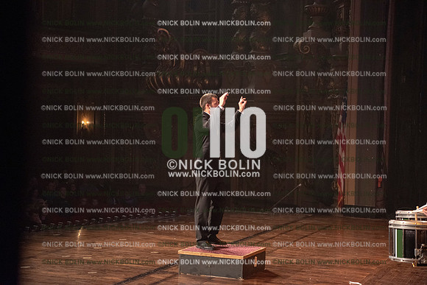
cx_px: 214
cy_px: 142
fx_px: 830
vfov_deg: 19.5
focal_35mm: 70
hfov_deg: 28.8
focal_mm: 70
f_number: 2.8
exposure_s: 1/200
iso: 2000
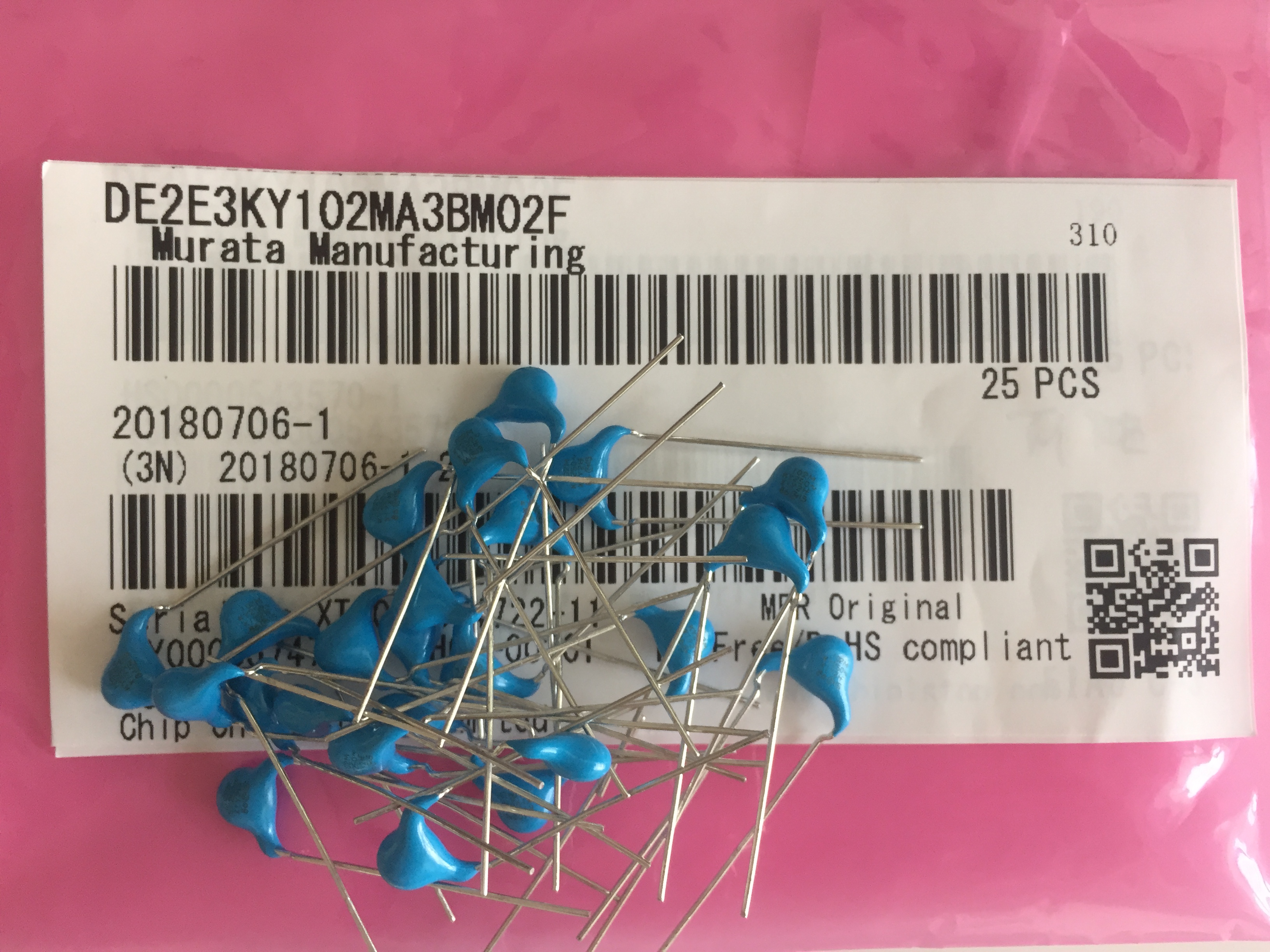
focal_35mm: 29
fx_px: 1064
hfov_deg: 61.7
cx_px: 635
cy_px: 476
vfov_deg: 48.2
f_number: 2.2
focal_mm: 4.15
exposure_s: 1/33
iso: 80
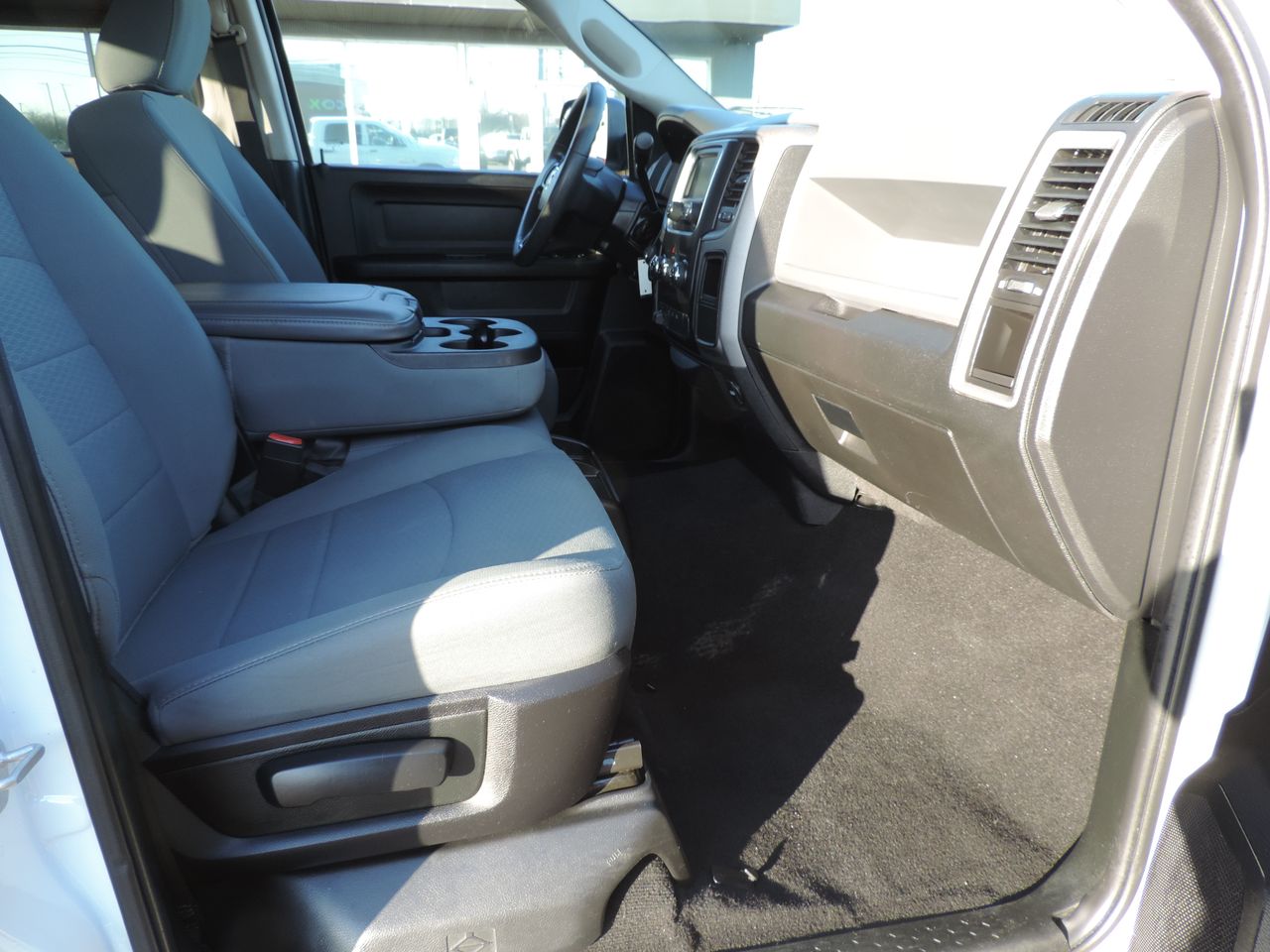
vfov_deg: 56.8
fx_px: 881
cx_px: 635
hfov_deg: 71.6
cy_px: 476
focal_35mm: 24
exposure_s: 1/50
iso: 80
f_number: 3
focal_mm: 4.3
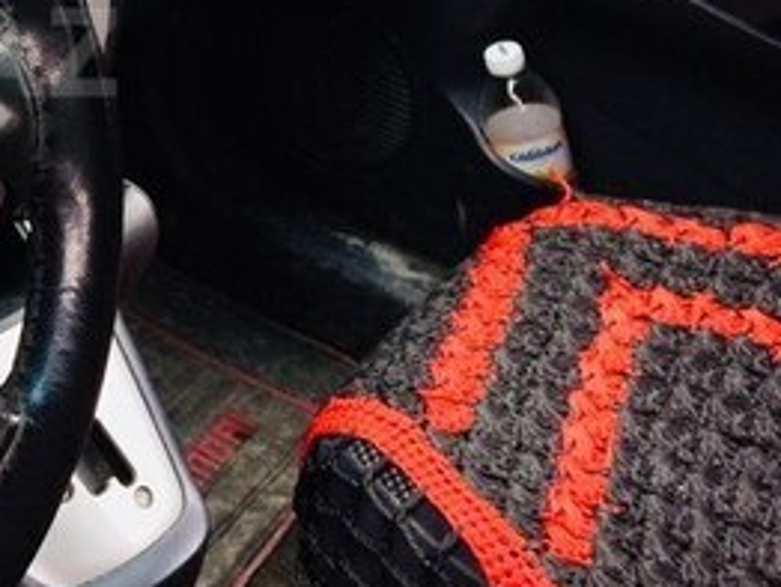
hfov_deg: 23.9
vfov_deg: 19.8
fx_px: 1649
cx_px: -188
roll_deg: -2.8
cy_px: 52
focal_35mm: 73
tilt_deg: -29.4
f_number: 2.2
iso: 64
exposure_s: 1/33
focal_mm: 4.15
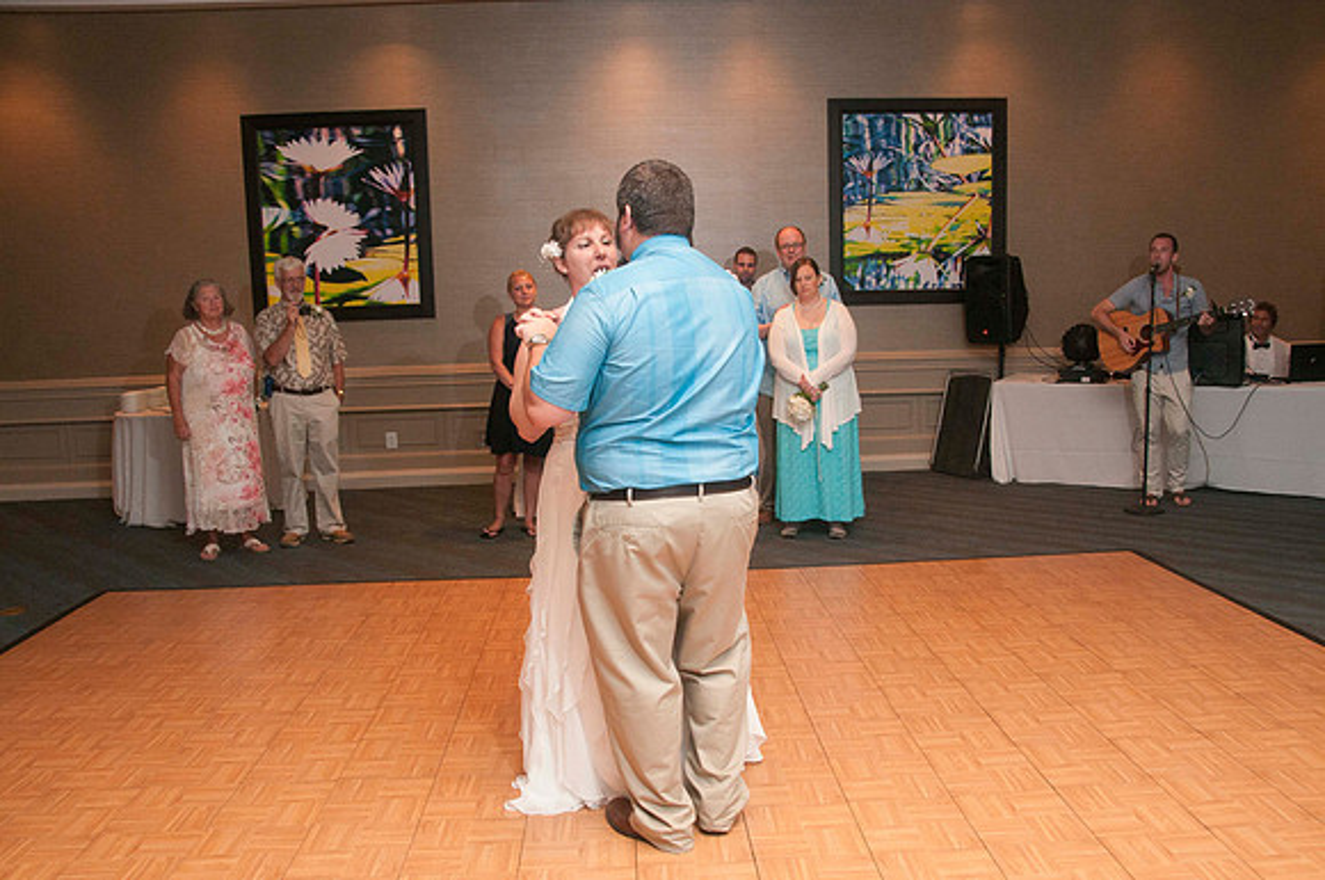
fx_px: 1103
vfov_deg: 43.5
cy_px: 440
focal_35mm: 30
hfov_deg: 62.0
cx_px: 662
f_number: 5.6
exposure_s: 1/60
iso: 400
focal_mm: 20
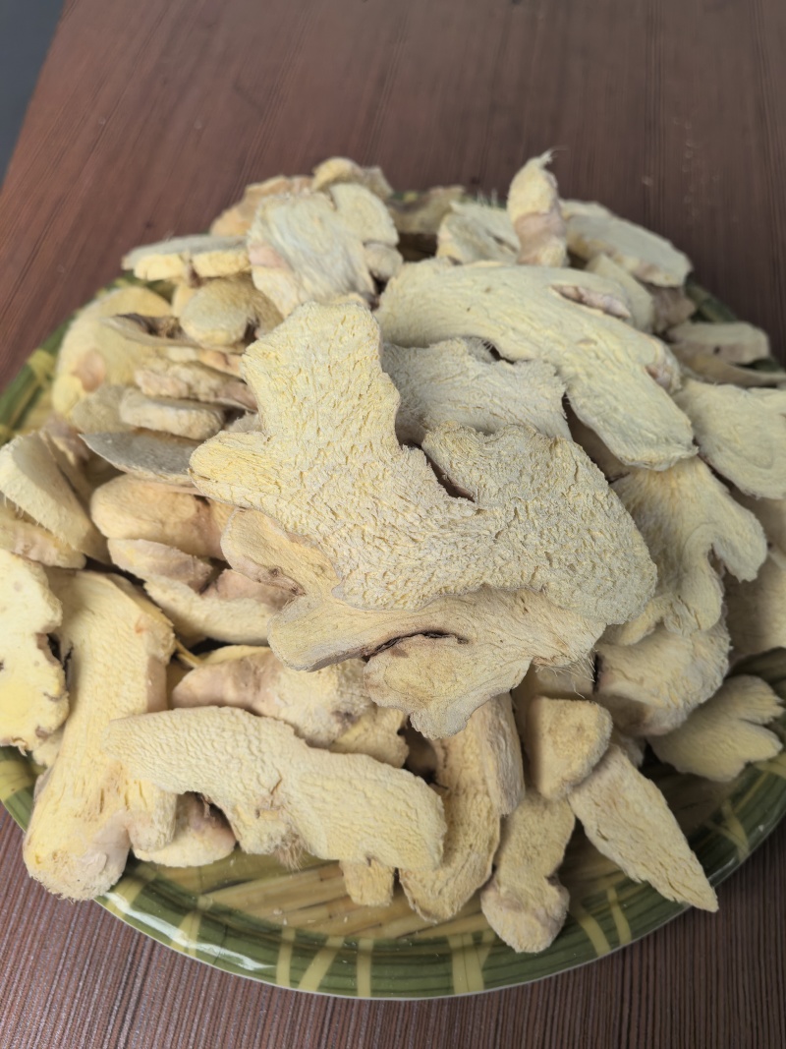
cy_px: 524
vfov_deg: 65.3
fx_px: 818
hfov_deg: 51.3
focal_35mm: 27
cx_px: 393
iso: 100
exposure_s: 1/100
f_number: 2.8
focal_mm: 5.75
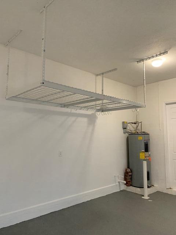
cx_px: 88
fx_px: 176
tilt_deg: +10.5
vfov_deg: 67.3
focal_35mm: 26
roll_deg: -2.4
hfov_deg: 53.1
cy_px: 118
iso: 320
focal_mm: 4.25
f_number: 1.8
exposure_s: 1/40
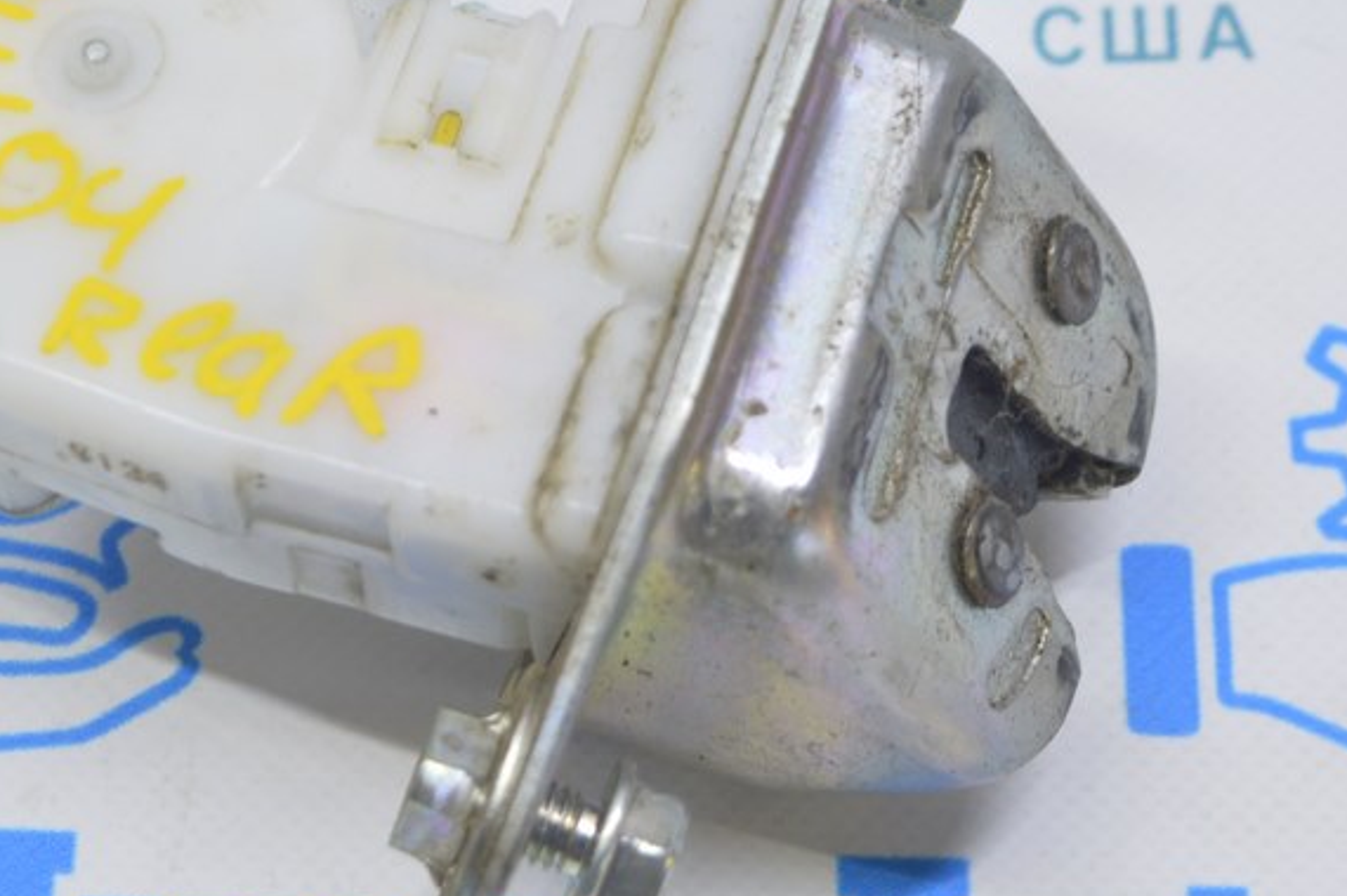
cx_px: 373
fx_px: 4225
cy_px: 294
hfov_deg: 18.0
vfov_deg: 12.1
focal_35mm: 113
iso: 400
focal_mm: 42
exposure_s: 1/20
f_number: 5.6
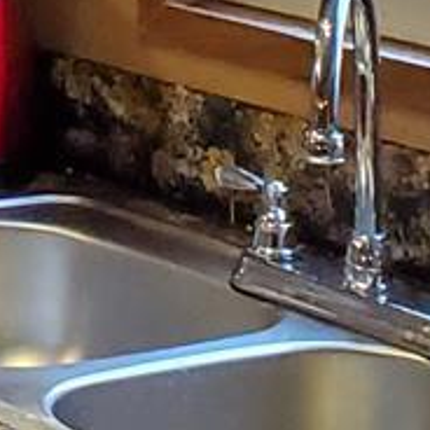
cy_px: -372
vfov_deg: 8.4
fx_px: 2811
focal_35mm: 200
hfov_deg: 7.8
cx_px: -767
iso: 640
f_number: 2.4
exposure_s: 1/120
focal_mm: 4.3
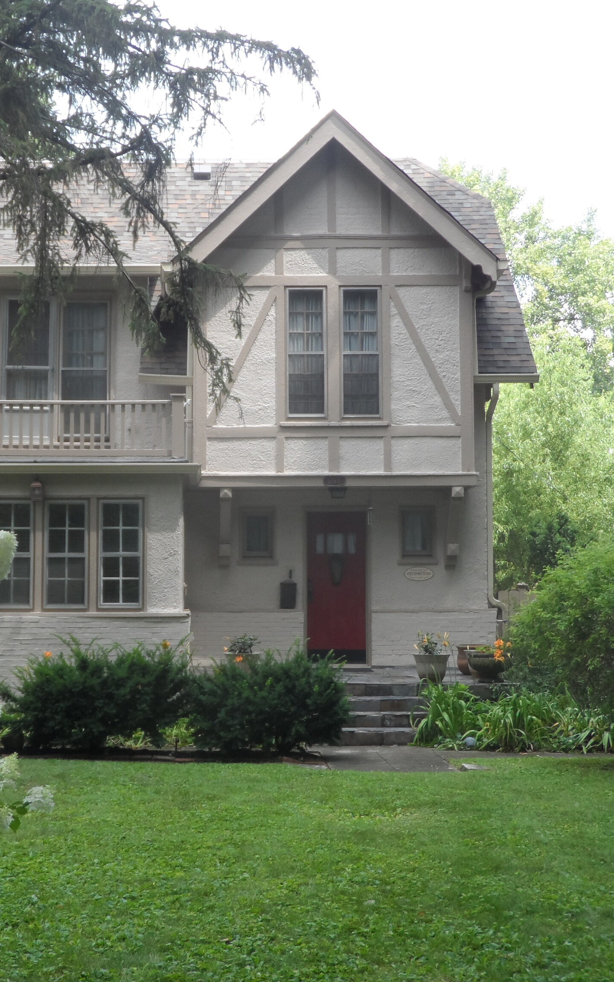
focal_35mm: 58
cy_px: 491
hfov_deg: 22.3
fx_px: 1553
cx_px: 195
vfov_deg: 35.1
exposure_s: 1/180
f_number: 3.7
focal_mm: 6.8
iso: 80
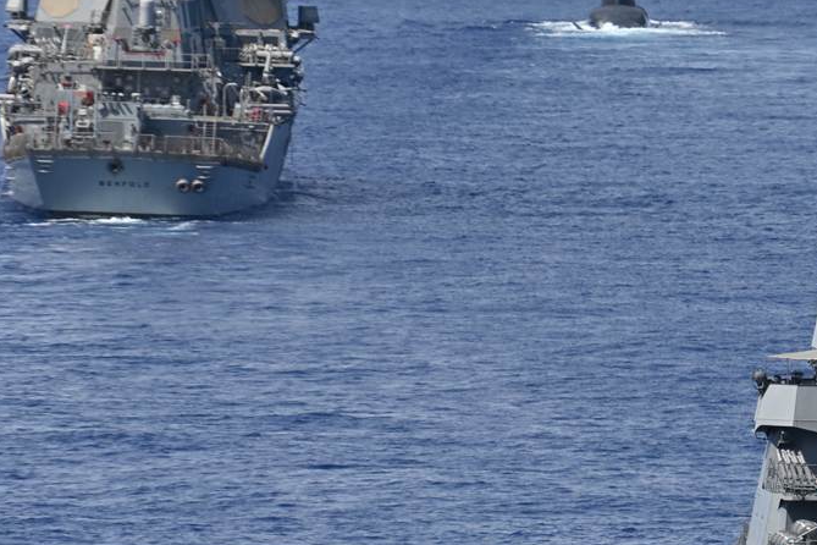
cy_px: 256
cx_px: 689
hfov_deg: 1.9
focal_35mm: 1076
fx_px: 24417
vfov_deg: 1.3
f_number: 9
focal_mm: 360
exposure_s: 1/1600
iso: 400
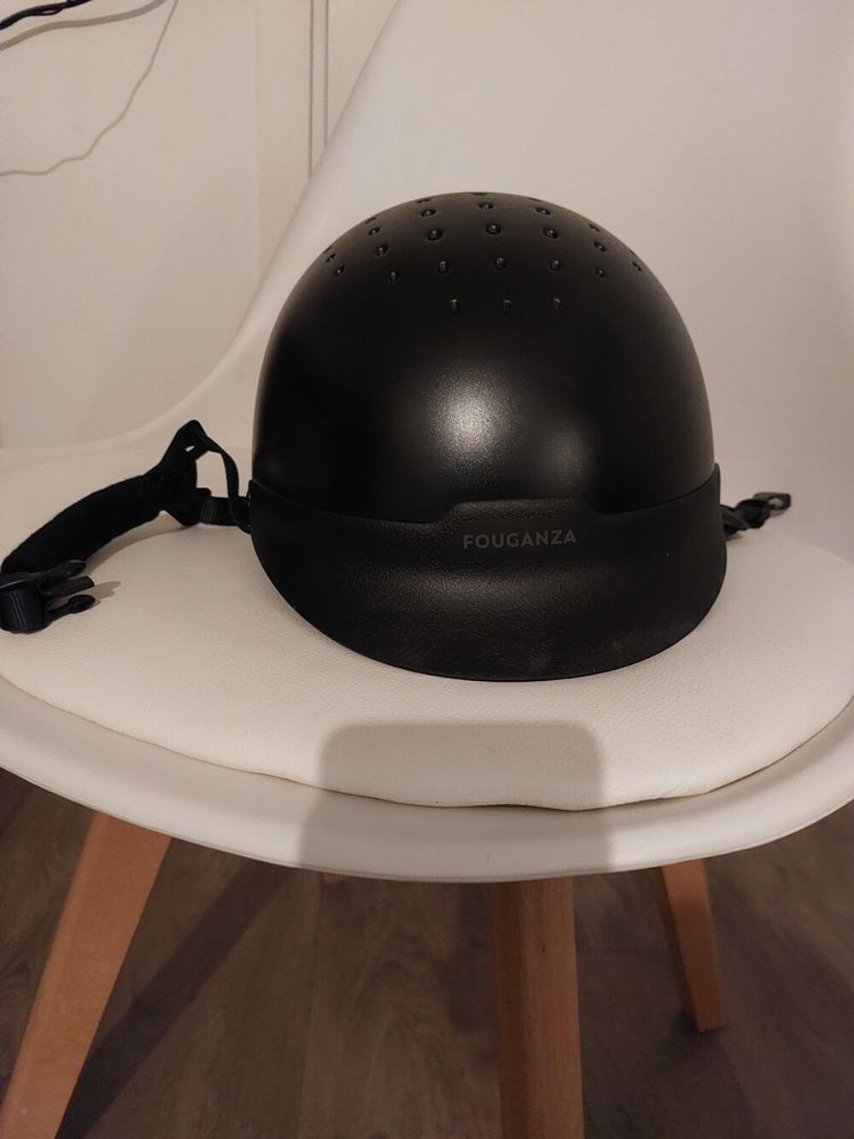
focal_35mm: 25
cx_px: 427
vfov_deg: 69.4
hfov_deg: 54.9
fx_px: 822
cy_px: 570
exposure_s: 1/25
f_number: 1.8
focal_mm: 5.23
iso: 1000
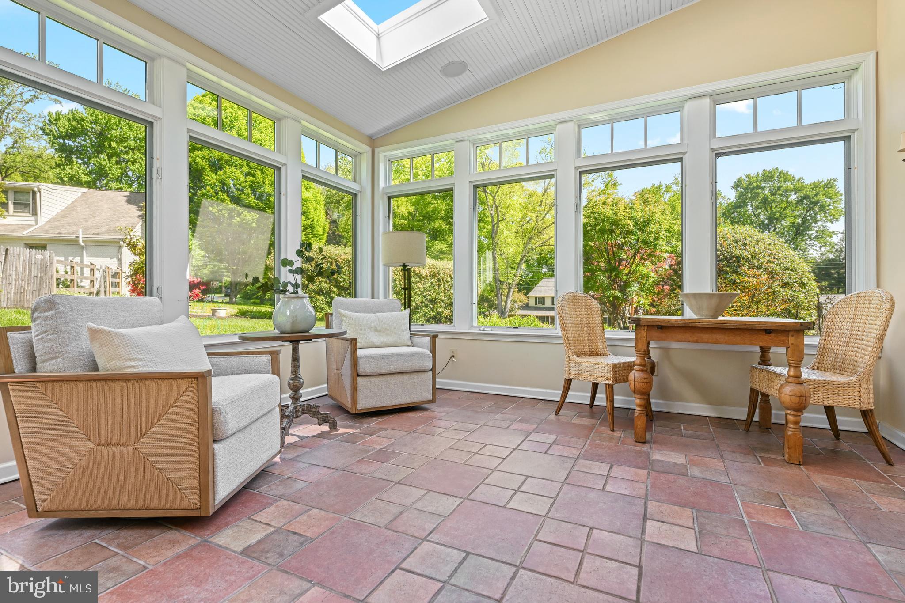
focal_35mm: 16
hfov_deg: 95.0
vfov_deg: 72.0
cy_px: 302
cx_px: 452
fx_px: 415
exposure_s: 1/100
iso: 800
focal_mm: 16.5
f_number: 6.3
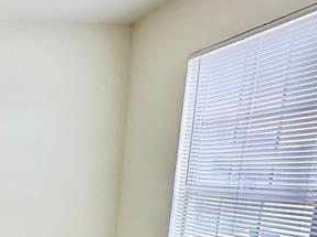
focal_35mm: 50
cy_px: 260
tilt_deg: -10.4
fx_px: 458
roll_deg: -0.7
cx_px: -72
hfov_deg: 31.4
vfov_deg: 26.8
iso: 200
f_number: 2.2
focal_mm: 2.22
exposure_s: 1/120
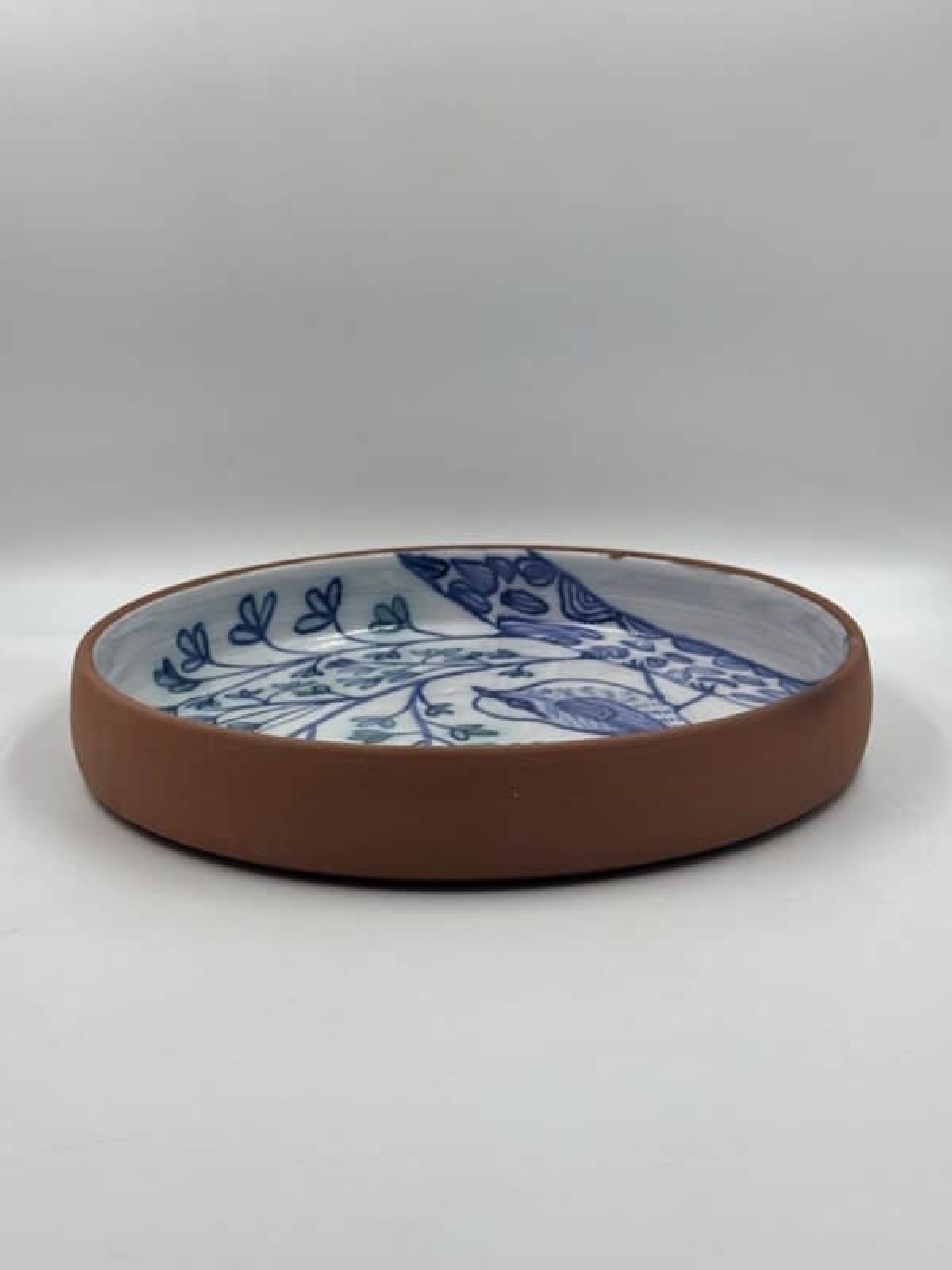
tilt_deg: -15.5
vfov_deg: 39.7
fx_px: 1760
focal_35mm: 48
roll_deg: -0.8
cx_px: 476
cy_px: 635
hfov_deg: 30.3
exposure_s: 1/642
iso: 64
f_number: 1.78
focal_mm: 6.86
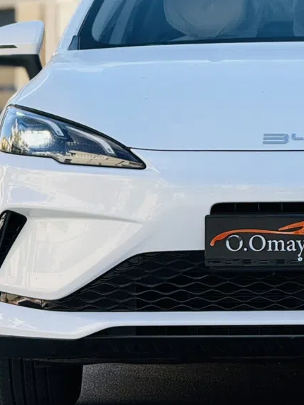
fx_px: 3338
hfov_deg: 5.2
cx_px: 307
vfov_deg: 6.9
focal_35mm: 285
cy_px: -7
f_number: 2.8
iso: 50
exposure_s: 1/680
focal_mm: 15.66
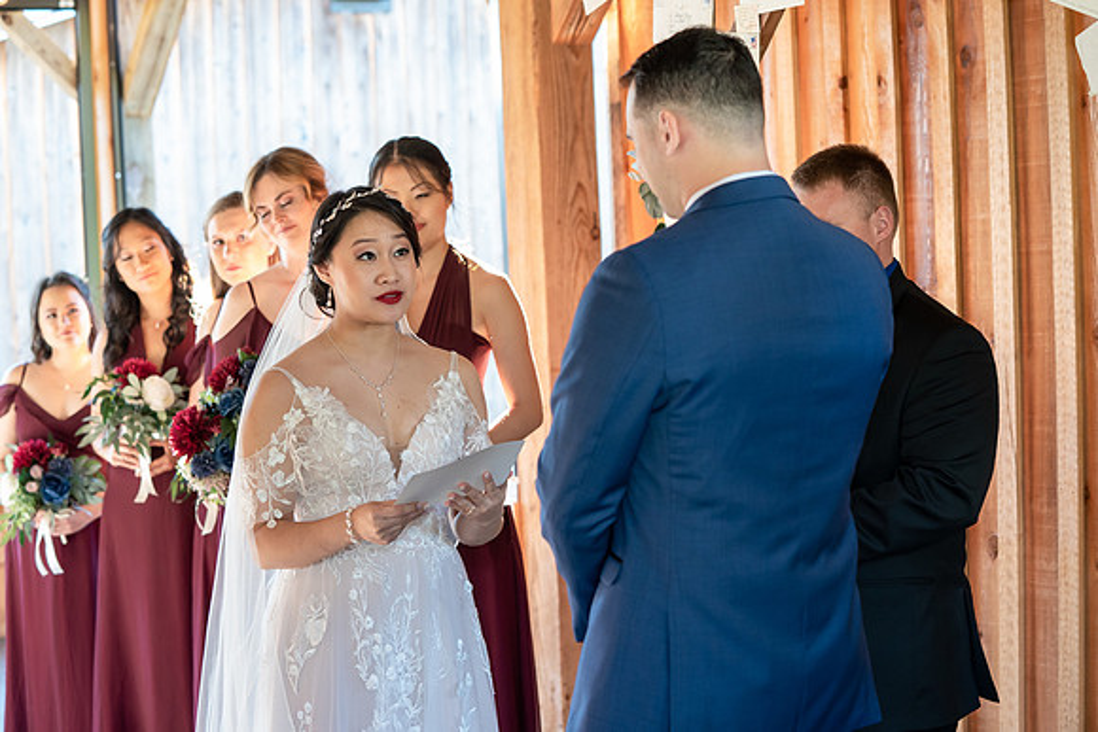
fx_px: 2182
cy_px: 366
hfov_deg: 28.2
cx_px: 549
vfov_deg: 19.1
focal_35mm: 72
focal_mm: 70
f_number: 4
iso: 2000
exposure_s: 1/200
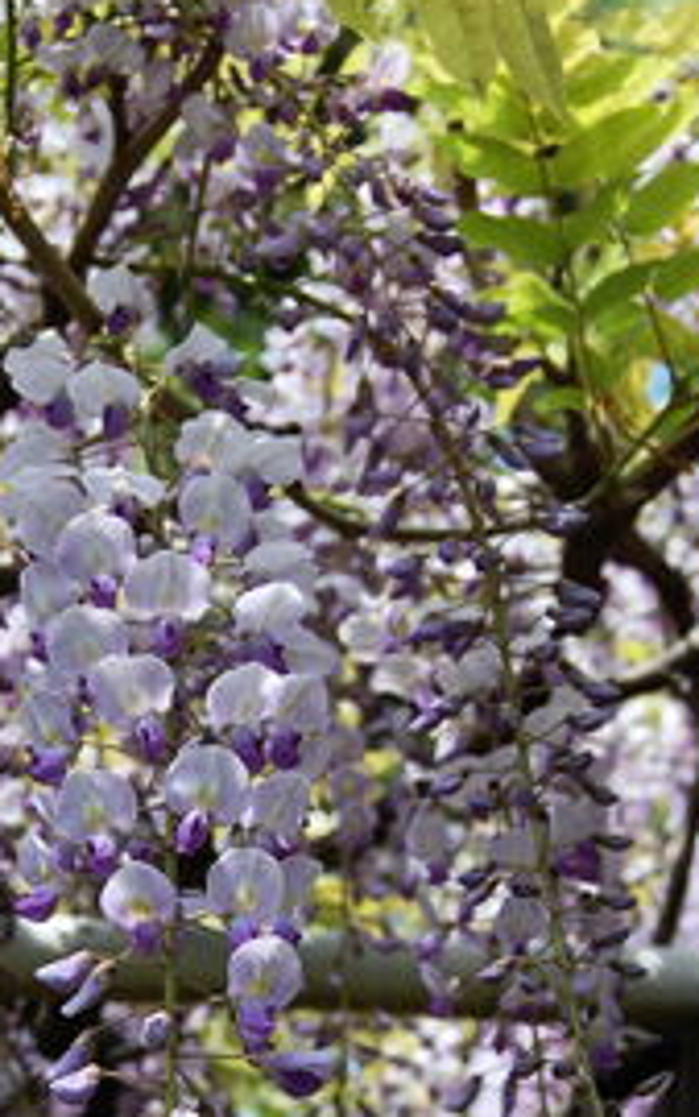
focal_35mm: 87
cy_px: 906
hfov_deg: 15.0
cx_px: 163
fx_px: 2649
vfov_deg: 23.4
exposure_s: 1/200
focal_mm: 32
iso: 200
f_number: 7.1
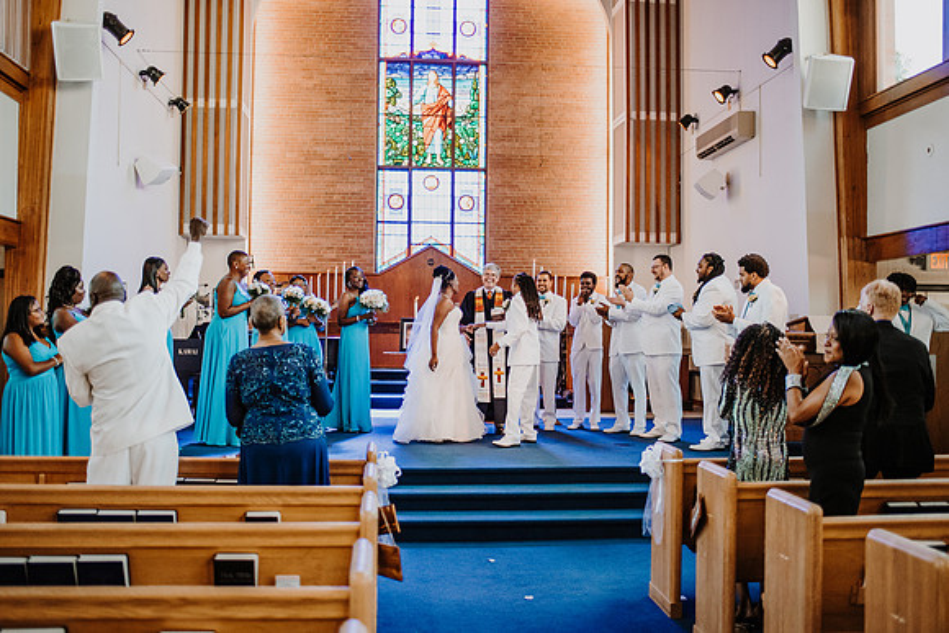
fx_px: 960
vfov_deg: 36.5
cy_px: 316
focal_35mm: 36
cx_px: 474
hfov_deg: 52.6
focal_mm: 35
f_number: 1.8
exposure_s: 1/1250
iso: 2200
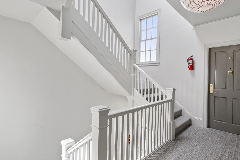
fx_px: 127
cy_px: 77
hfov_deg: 86.9
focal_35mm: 19
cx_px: 124
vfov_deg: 64.5
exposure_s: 1/50
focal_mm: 16
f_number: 8
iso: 1600
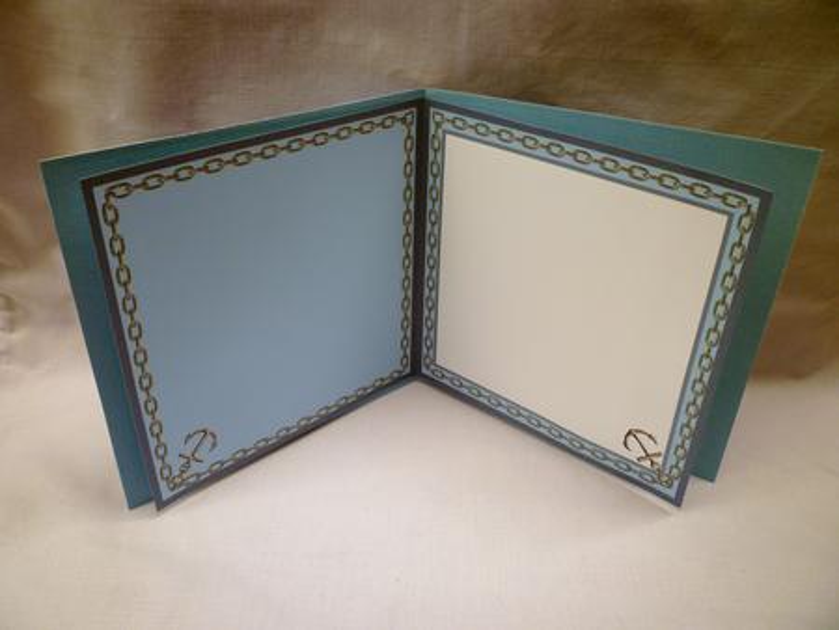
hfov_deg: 61.6
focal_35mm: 29
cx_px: 420
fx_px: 703
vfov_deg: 48.3
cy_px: 315
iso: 80
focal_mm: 5.2
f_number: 3.3
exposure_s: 1/30
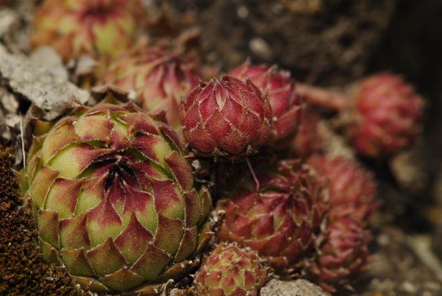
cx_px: 221
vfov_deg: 10.8
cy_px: 148
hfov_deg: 16.0
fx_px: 1568
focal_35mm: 128
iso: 100
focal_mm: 85
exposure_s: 1/320
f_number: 9
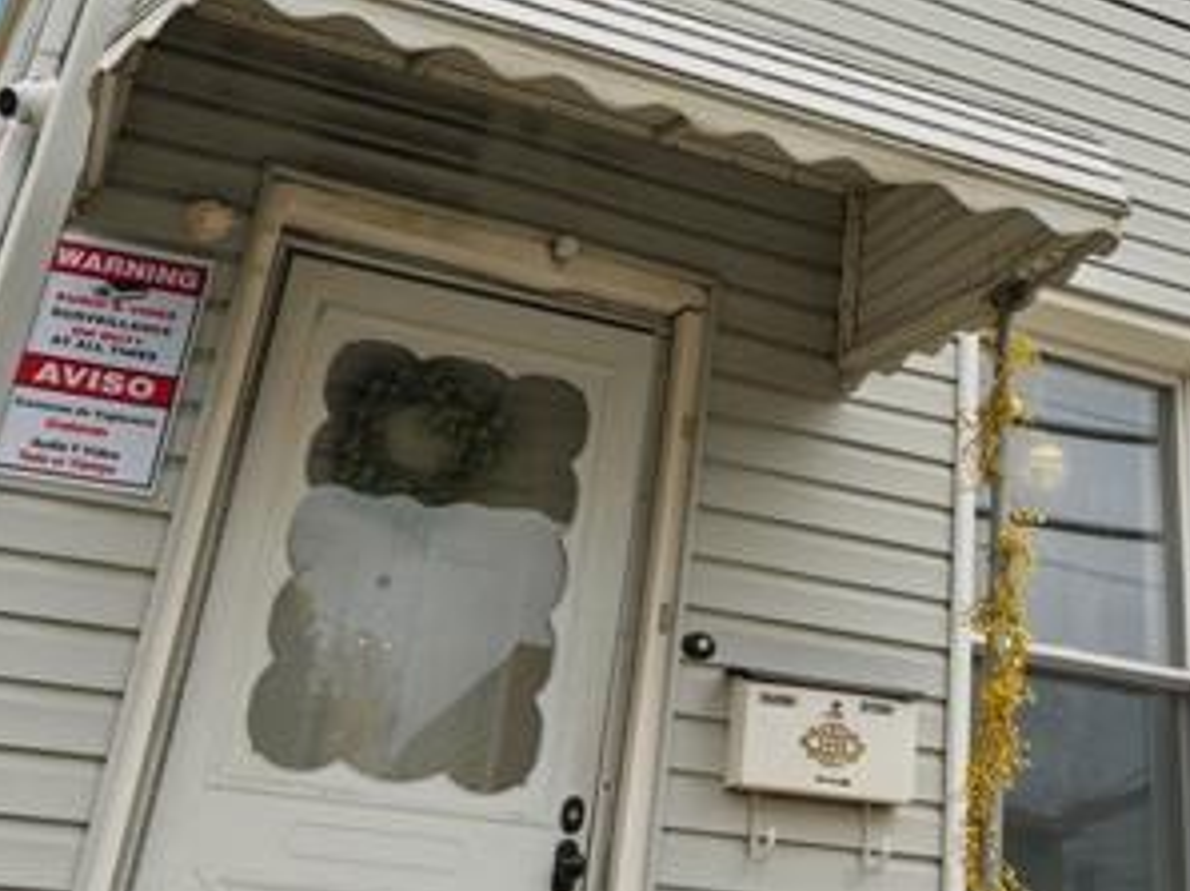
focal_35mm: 55
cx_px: 996
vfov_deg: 24.8
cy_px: -68
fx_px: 1889
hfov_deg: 33.7
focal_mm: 8
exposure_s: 1/500
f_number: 8
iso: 200
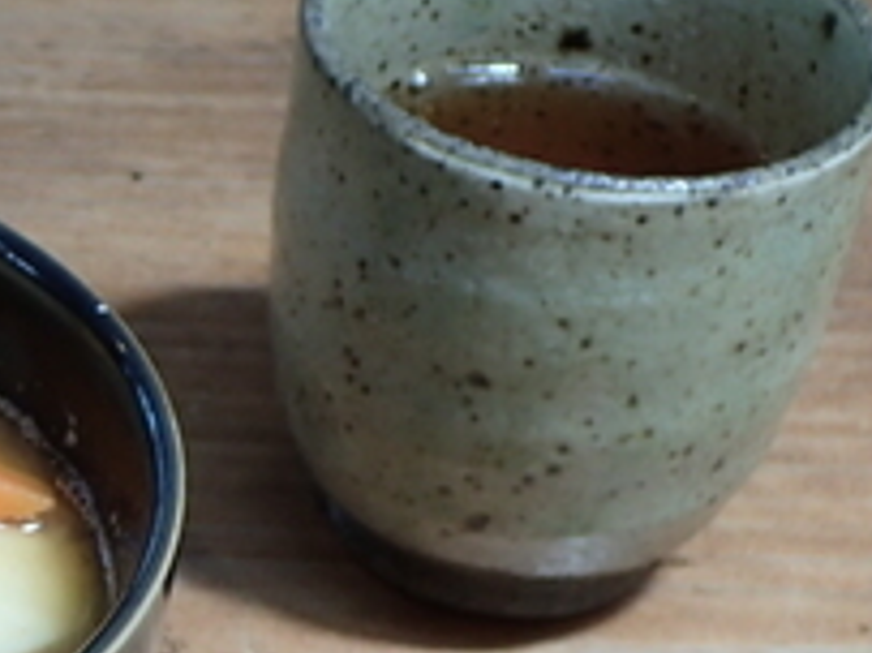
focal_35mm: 158
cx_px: -464
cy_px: 653
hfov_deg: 11.9
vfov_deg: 9.3
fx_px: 3978
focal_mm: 7.34
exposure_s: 1/80
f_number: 2.8
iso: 125
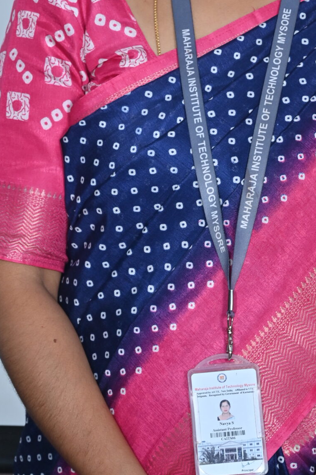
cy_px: -24
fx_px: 3126
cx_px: 242
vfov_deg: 8.6
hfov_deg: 5.8
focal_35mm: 237
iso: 400
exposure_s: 1/160
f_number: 7.1
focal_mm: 105
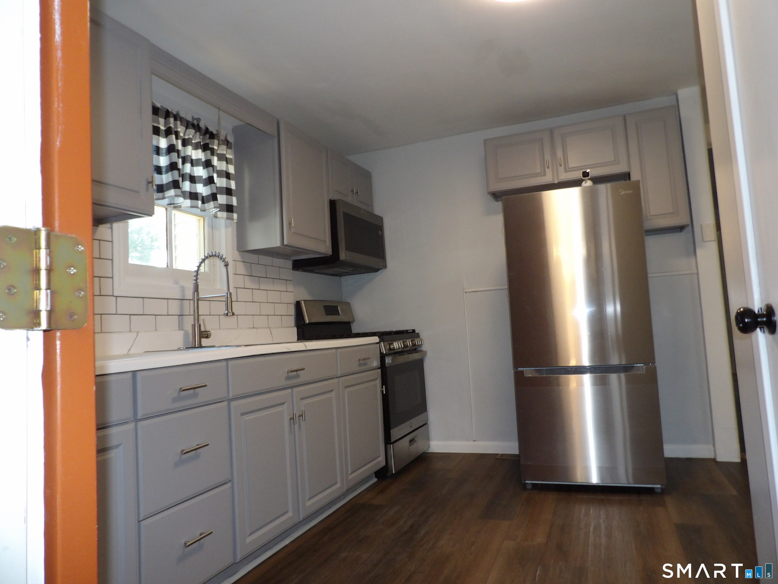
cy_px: 292
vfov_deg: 56.8
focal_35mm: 24
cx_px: 389
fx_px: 539
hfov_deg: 71.6
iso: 200
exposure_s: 1/33
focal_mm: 4.3
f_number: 3.2
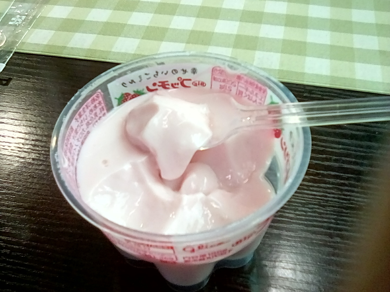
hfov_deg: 47.9
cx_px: 195
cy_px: 146
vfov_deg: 36.8
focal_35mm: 39
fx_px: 439
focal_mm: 3.1
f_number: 2.8
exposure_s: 1/30
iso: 150
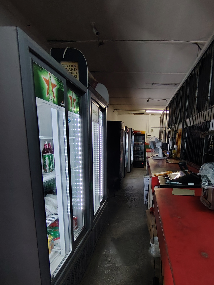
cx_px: 134
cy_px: 178
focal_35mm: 22
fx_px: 181
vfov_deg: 75.1
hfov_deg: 60.2
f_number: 2.2
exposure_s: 1/33.3
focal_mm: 1.42
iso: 599
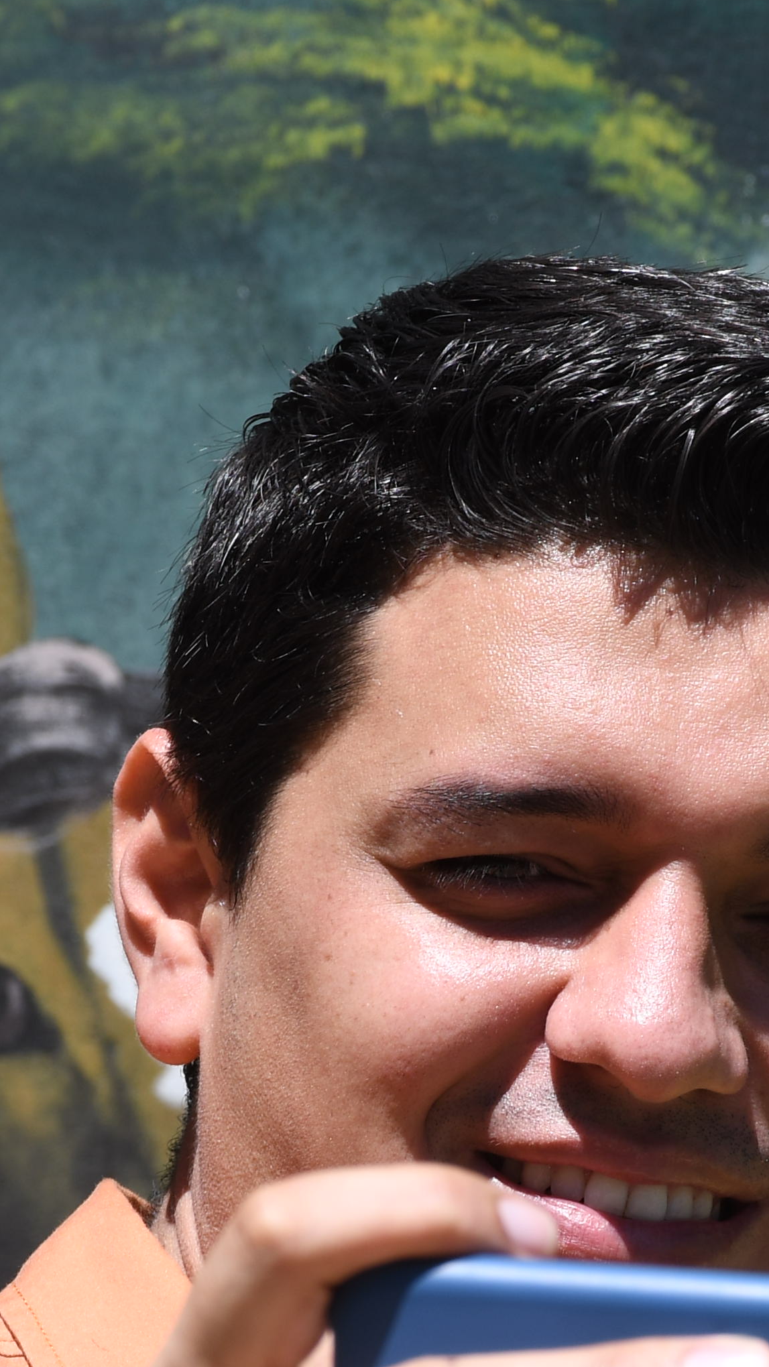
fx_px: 13997
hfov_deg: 3.1
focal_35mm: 386
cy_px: 1169
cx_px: 600
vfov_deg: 5.6
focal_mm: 90
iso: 100
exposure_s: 1/200
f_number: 11
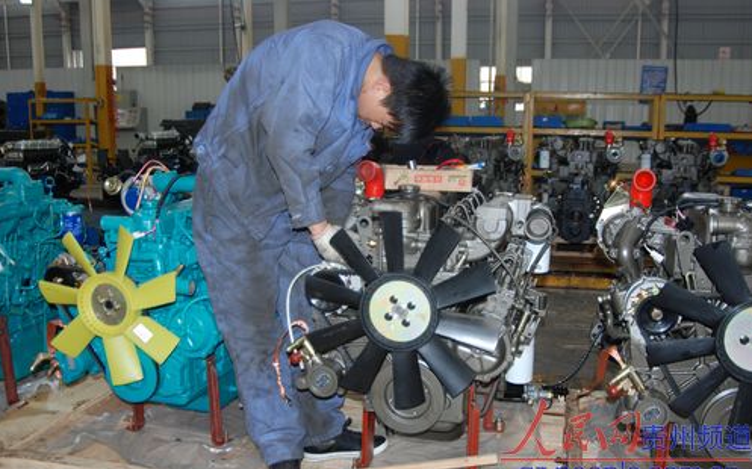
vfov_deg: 34.4
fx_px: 758
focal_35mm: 37
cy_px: 252
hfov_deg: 52.8
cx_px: 377
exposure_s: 1/60
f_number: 4
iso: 400
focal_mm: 24
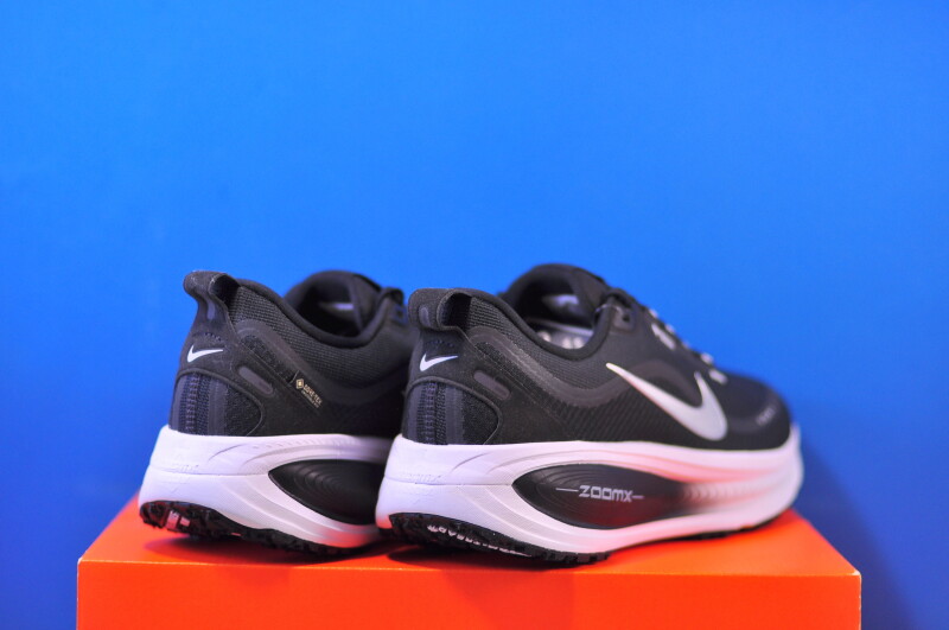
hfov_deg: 27.0
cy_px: 315
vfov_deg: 18.1
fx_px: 1974
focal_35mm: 75
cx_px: 474
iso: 250
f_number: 2
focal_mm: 50
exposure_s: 1/320
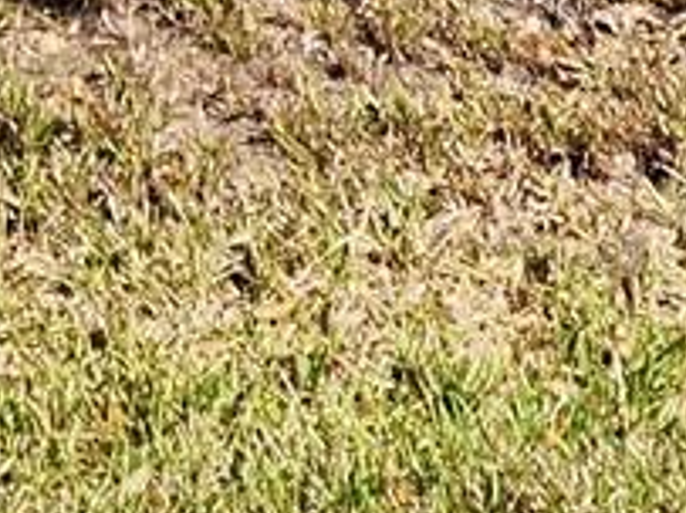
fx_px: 3585
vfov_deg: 6.9
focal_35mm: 181
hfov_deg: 10.7
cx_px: -199
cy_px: -1306
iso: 12
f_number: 1.8
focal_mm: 6.4
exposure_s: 1/841
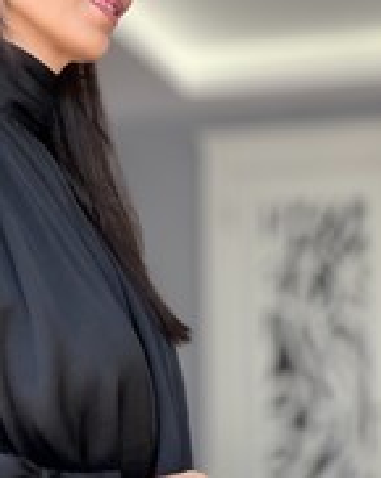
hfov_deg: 17.5
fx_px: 1215
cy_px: 256
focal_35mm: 86
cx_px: 18
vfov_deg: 22.3
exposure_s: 1/121
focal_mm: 2.71
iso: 50
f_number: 1.9
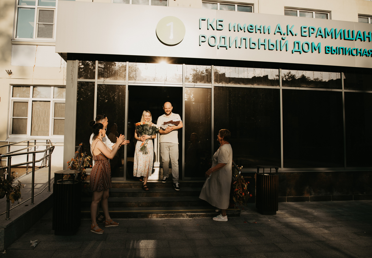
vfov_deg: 50.7
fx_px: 272
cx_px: 170
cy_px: 124
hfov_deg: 68.7
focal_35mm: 26
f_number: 4
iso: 125
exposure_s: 1/500
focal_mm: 24
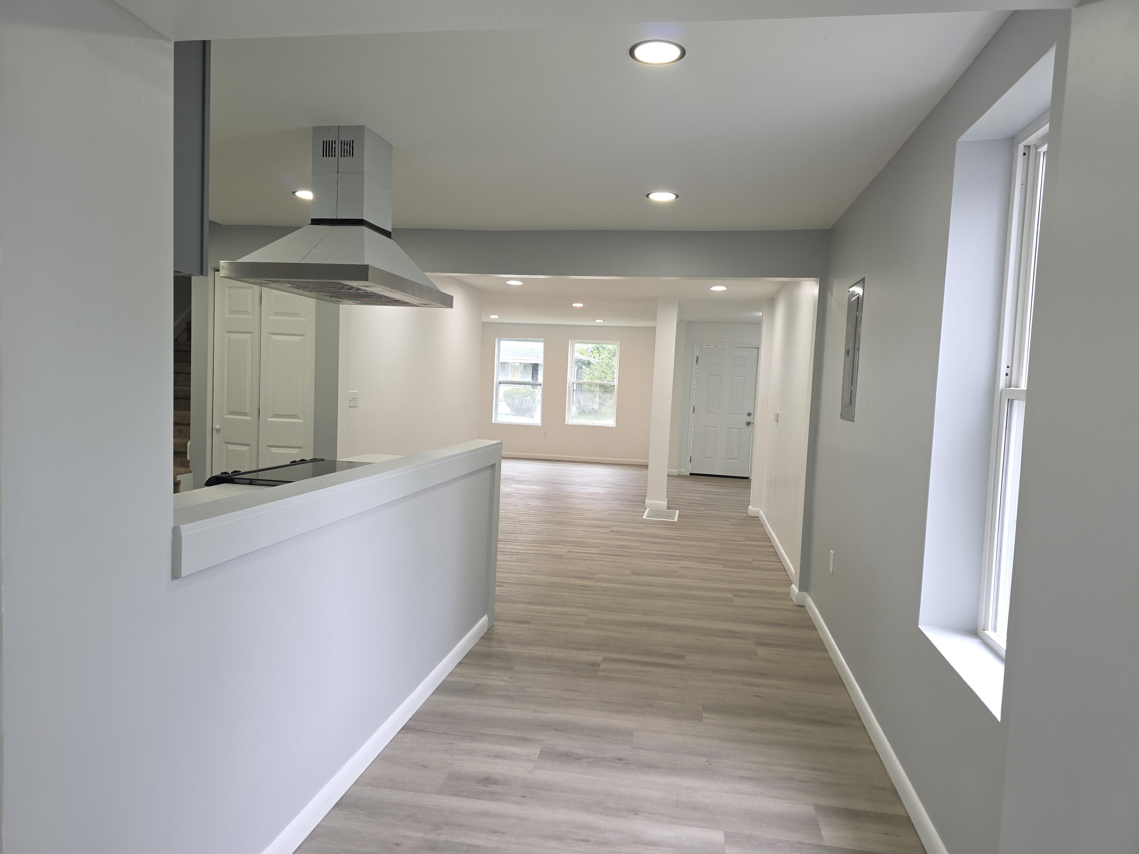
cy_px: 427
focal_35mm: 23
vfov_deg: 58.9
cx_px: 570
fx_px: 757
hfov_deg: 73.9
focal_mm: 6.3
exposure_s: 1/60
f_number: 1.7
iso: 64
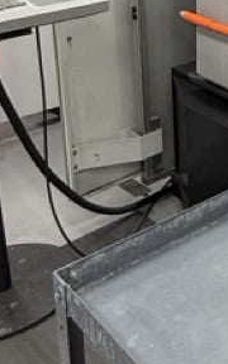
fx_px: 656
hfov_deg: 17.6
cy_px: -5
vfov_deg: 29.0
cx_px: 346
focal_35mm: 66
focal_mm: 2.2
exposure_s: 1/60
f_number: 2.2
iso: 200
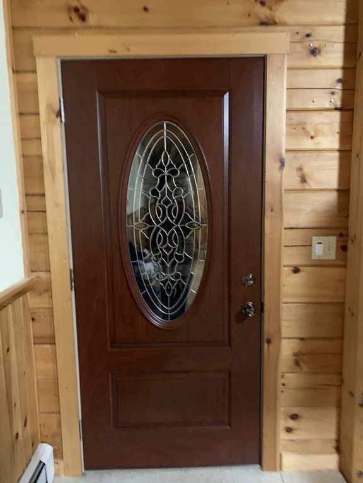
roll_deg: -0.1
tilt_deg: -12.6
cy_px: 242
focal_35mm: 26
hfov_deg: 53.1
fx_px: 364
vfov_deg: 67.3
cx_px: 182
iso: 640
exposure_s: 1/20
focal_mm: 4.25
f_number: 1.8
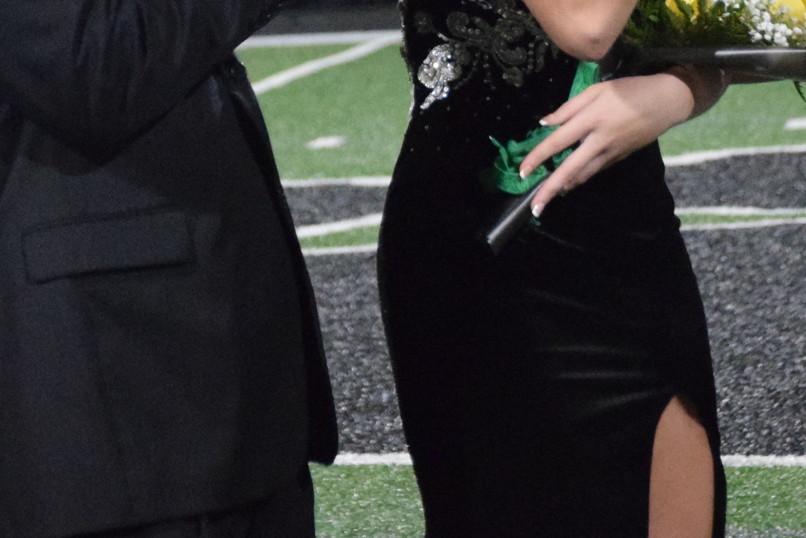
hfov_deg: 5.0
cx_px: 478
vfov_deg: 3.3
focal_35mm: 411
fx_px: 9192
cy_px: -58
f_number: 5.6
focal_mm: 85
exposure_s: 1/320
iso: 6400
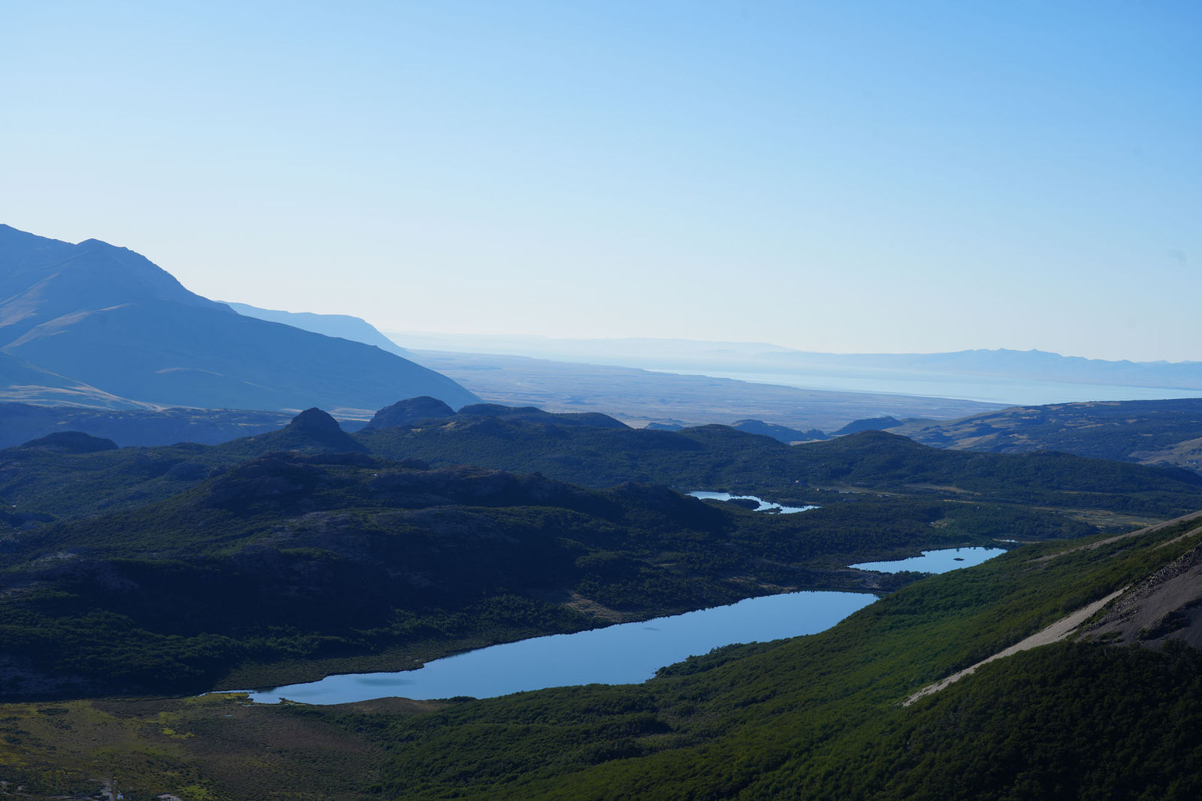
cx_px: 601
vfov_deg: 24.6
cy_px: 400
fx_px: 1836
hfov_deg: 36.3
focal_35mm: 55
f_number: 10
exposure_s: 1/200
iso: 100
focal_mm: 55
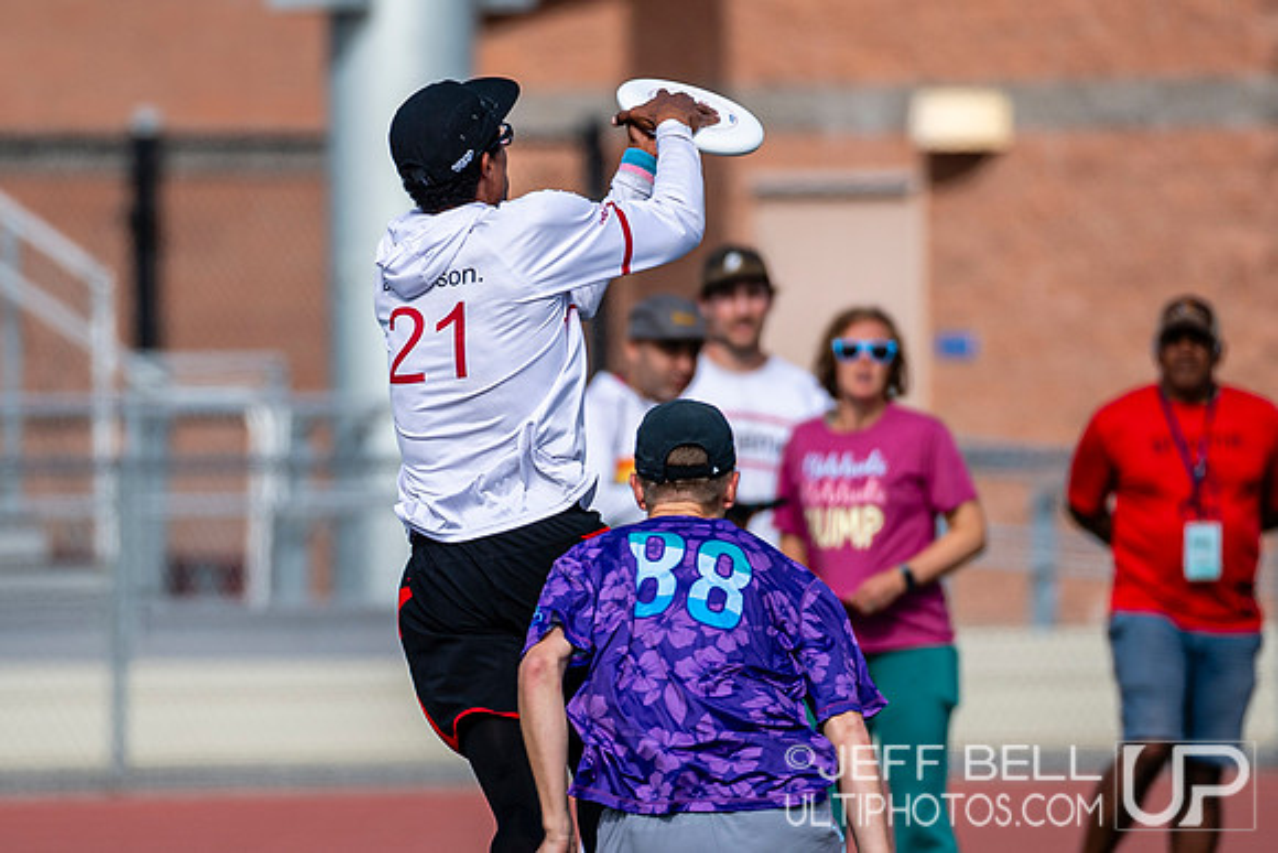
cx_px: 486
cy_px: 497
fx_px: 24882
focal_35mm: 701
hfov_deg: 2.9
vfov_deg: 2.0
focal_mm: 300
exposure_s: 1/2000
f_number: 3.2
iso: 100
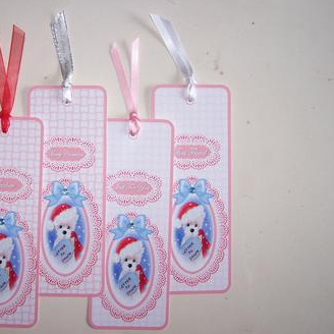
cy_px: 169
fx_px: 502
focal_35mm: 46
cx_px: 109
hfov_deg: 36.4
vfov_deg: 36.8
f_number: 2.8
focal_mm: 6.3
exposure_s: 1/60
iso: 140
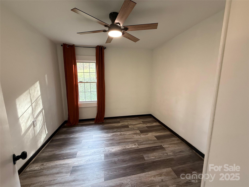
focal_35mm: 14
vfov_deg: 85.7
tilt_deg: -8.8
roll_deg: -0.3
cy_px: 94
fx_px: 101
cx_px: 124
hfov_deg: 102.1
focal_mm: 2.22
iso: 320
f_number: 2.2
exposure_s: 1/60
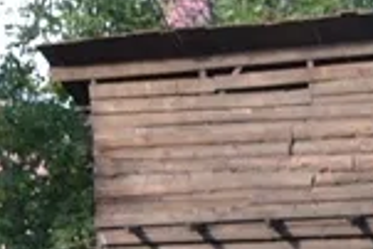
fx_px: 1898
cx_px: -756
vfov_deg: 7.5
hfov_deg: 9.0
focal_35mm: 183
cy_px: 120
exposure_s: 1/125
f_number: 5.6
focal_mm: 18
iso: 200
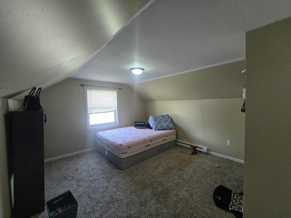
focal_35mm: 13
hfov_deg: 106.2
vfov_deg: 89.9
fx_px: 109
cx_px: 146
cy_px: 109
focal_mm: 2.2
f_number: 2.2
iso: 320
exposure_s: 1/60
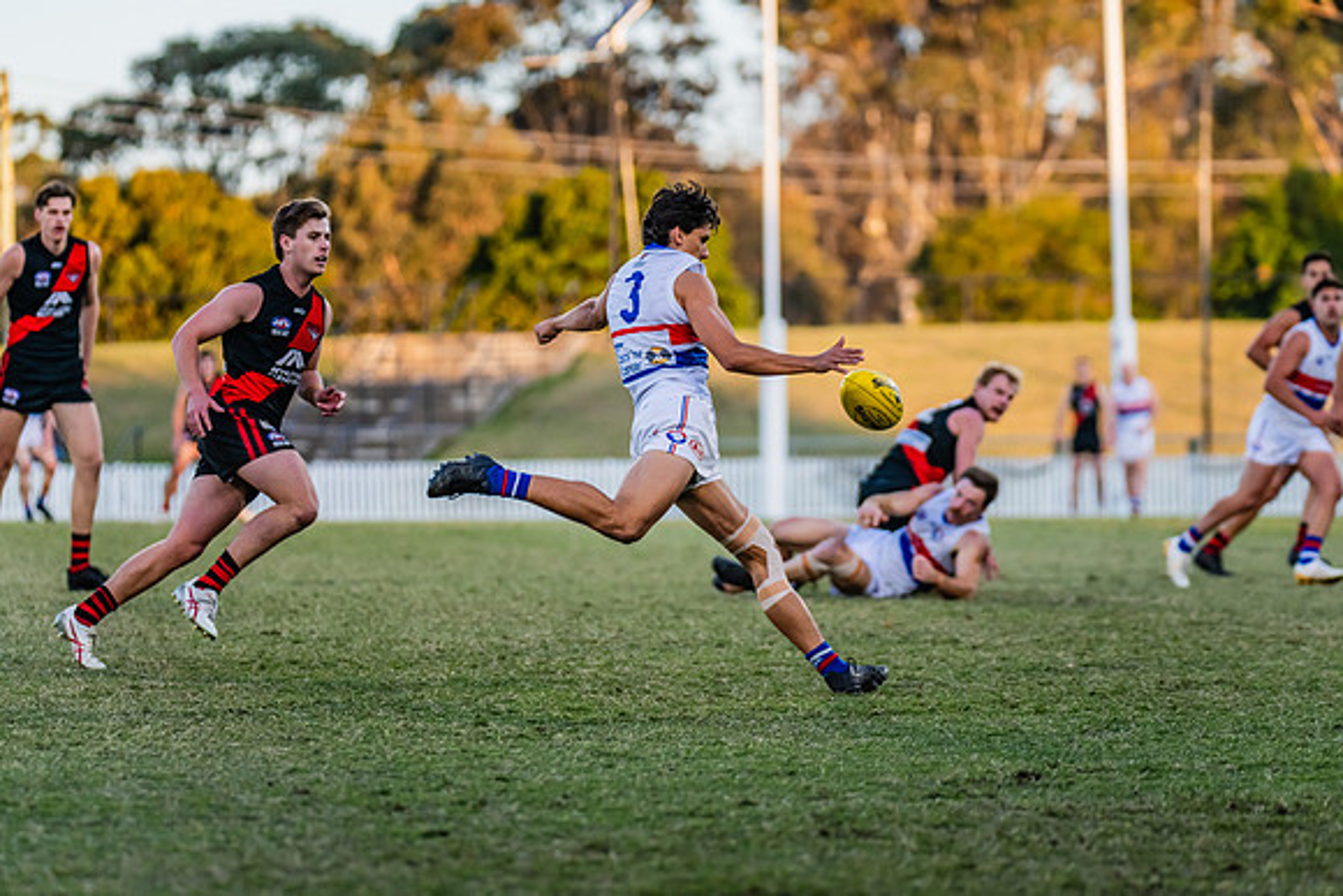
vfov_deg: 6.1
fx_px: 8390
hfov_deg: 9.2
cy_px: 448
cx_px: 672
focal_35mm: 225
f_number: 4
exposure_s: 1/1600
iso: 1100
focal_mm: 220
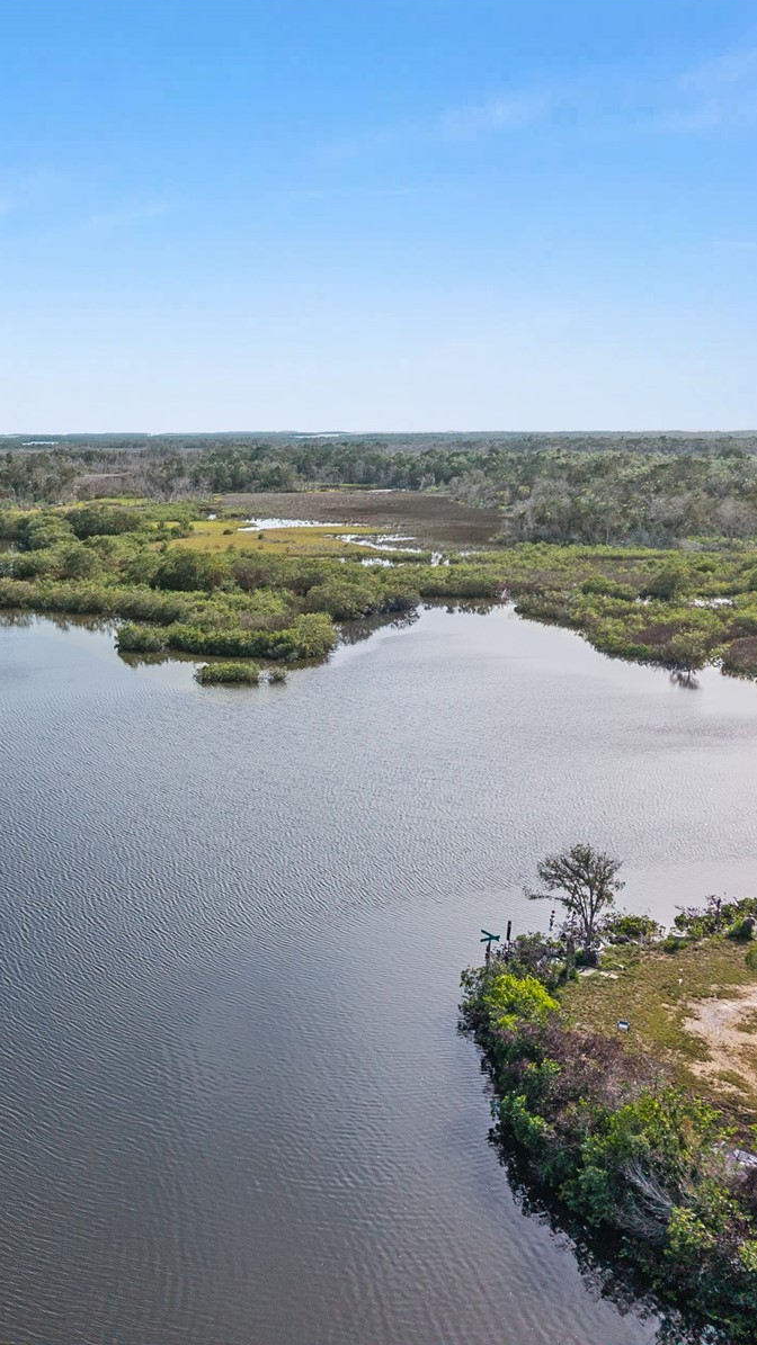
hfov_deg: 31.4
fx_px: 1249
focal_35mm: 35
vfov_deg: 56.6
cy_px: 671
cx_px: 17
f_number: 1.8
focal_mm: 8.67
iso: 270
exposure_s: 1/6400
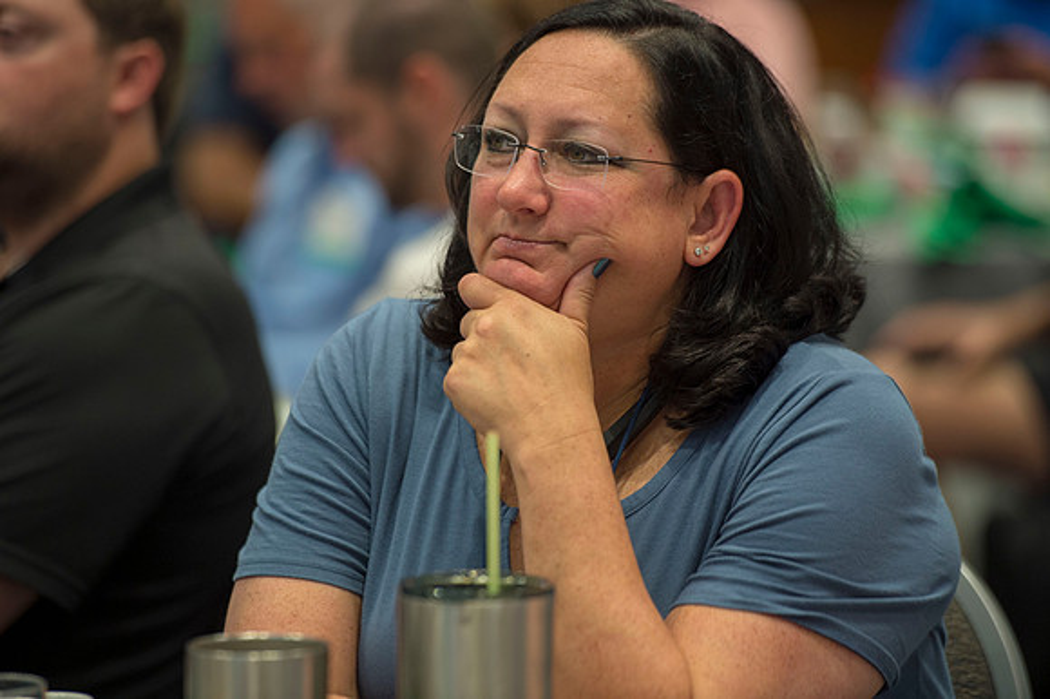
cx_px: 525
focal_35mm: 200
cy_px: 350
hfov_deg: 10.3
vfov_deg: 6.9
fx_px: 5830
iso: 1250
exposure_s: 1/160
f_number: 2.8
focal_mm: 200
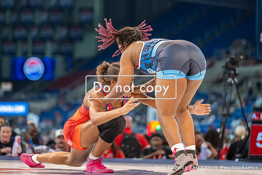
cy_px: 71
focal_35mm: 162
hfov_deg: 12.7
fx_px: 1181
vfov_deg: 8.5
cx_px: 107
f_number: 2.8
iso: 2800
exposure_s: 1/800
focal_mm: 135
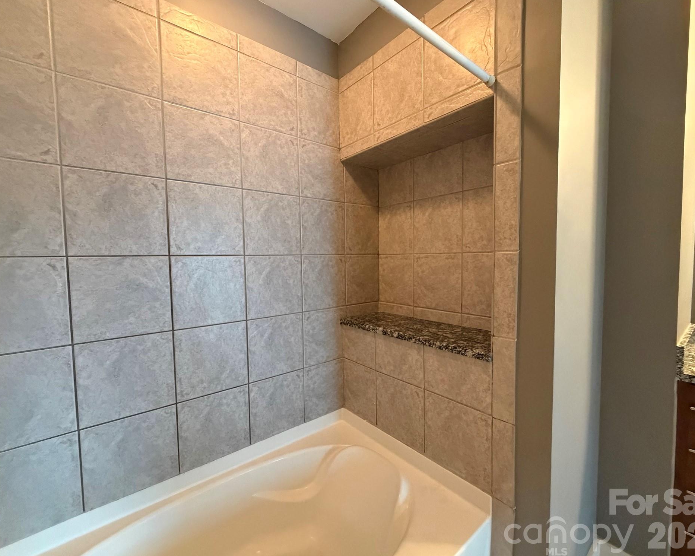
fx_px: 309
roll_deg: +0.7
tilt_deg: -1.4
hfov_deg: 96.8
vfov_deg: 84.0
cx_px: 347
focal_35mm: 15
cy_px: 276
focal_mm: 2.22
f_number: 2.2
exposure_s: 1/60
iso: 1000
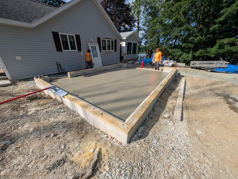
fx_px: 83
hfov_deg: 110.5
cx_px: 119
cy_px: 90
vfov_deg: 94.6
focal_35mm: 12
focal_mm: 2.23
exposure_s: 1/1953
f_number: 1.95
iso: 41
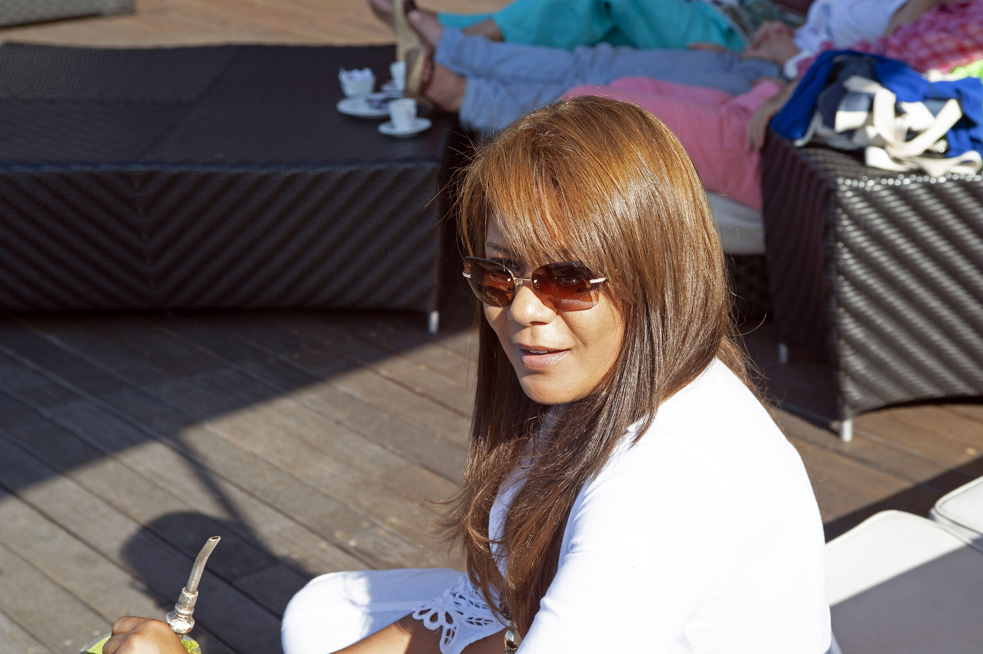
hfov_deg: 28.9
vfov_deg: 19.4
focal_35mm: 70
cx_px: 492
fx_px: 1910
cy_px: 327
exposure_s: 1/250
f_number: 8
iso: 200
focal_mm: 70
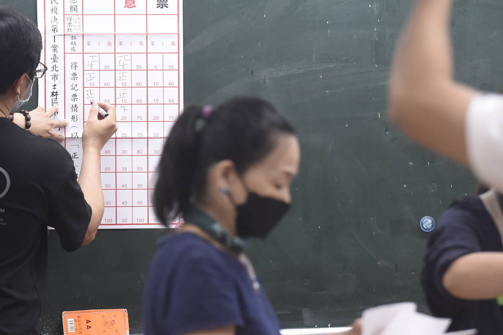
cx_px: 196
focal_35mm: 173
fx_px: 2416
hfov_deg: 11.9
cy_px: 156
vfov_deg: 7.9
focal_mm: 110
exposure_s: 1/200
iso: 2000
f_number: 3.5
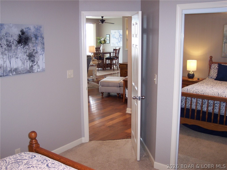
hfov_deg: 49.0
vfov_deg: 37.7
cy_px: 85
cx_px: 114
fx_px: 249
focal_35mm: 38
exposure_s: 1/30
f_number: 2.8
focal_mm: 8
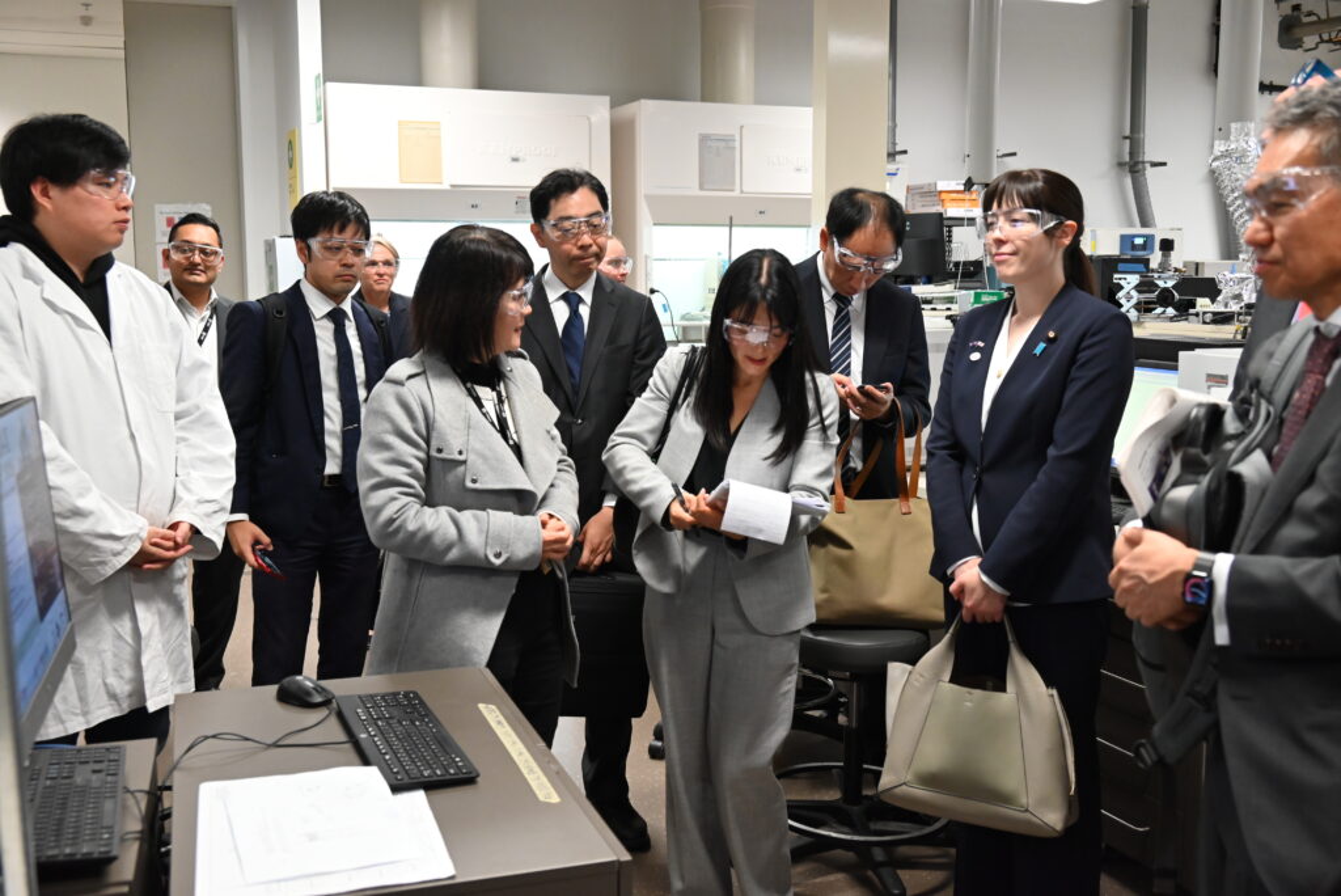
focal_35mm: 37
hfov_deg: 51.9
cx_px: 670
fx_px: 1379
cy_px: 448
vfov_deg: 36.0
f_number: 5
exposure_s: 1/60
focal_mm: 37
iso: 3200
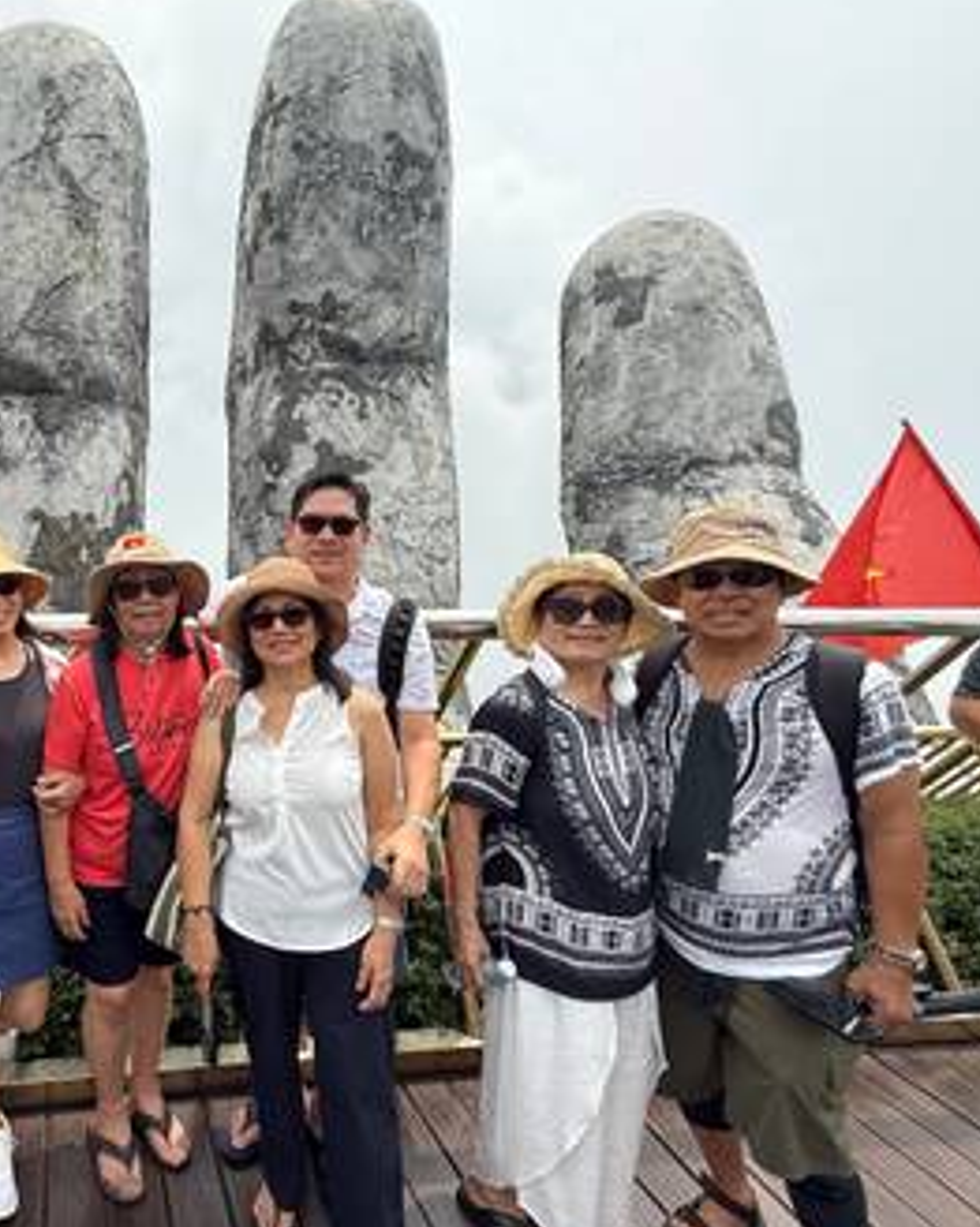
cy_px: 621
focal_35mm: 20
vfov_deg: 80.4
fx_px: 726
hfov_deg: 61.1
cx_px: 165
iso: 64
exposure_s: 1/2611
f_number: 2.2
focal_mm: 2.22
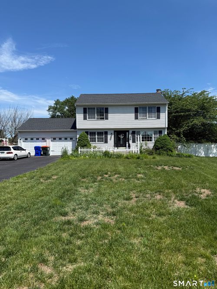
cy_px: 144
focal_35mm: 24
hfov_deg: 56.8
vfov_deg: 71.6
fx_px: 201
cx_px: 108
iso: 80
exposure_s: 1/4405
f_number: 1.78
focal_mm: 6.76
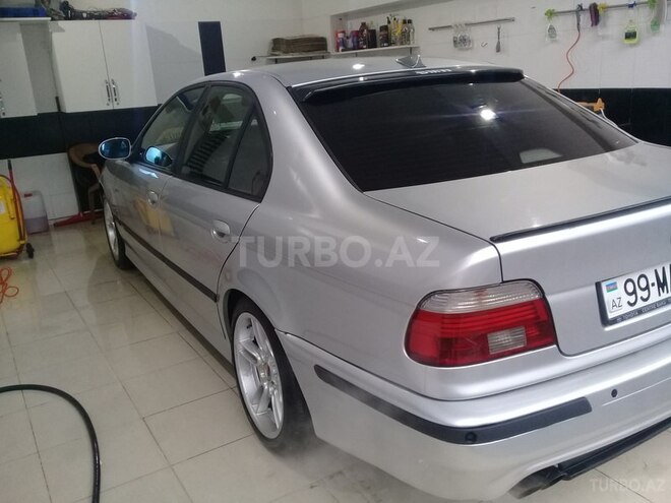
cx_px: 336
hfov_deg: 58.4
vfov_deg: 45.4
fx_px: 601
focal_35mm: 31
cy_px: 252
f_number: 2.2
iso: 100
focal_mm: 3.3
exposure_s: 1/33
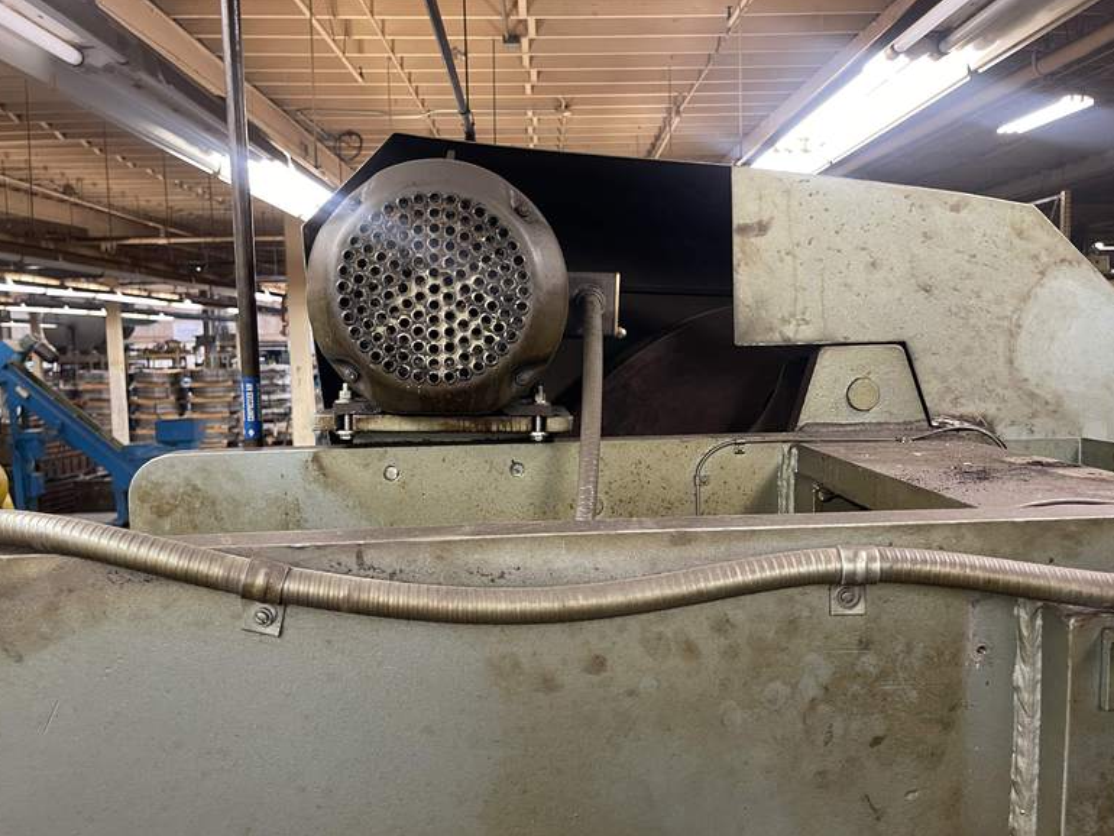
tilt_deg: -4.4
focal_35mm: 27
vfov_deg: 51.4
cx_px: 569
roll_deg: +0.1
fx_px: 869
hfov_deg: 65.3
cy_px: 405
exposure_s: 1/60
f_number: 1.6
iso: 250
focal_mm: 5.1
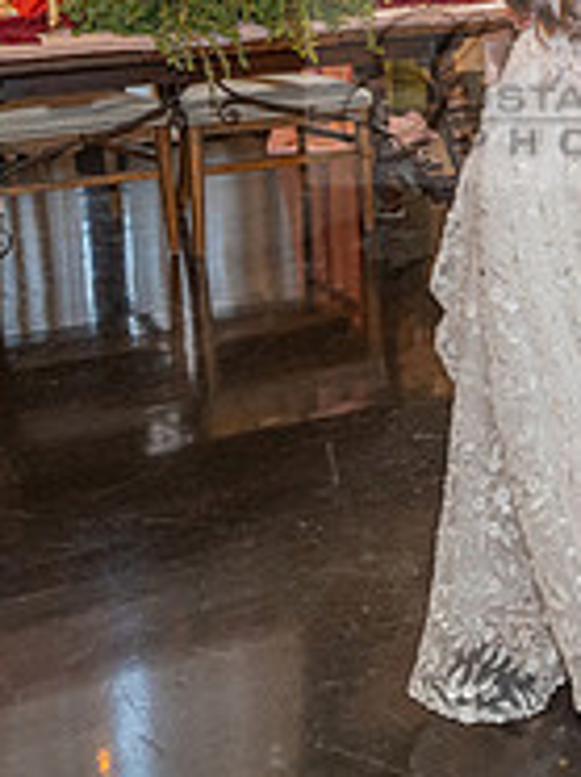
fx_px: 1615
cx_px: 669
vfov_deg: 26.2
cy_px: 86
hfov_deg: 19.4
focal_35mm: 72
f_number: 2.8
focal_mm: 24
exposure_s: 1/125
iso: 1600
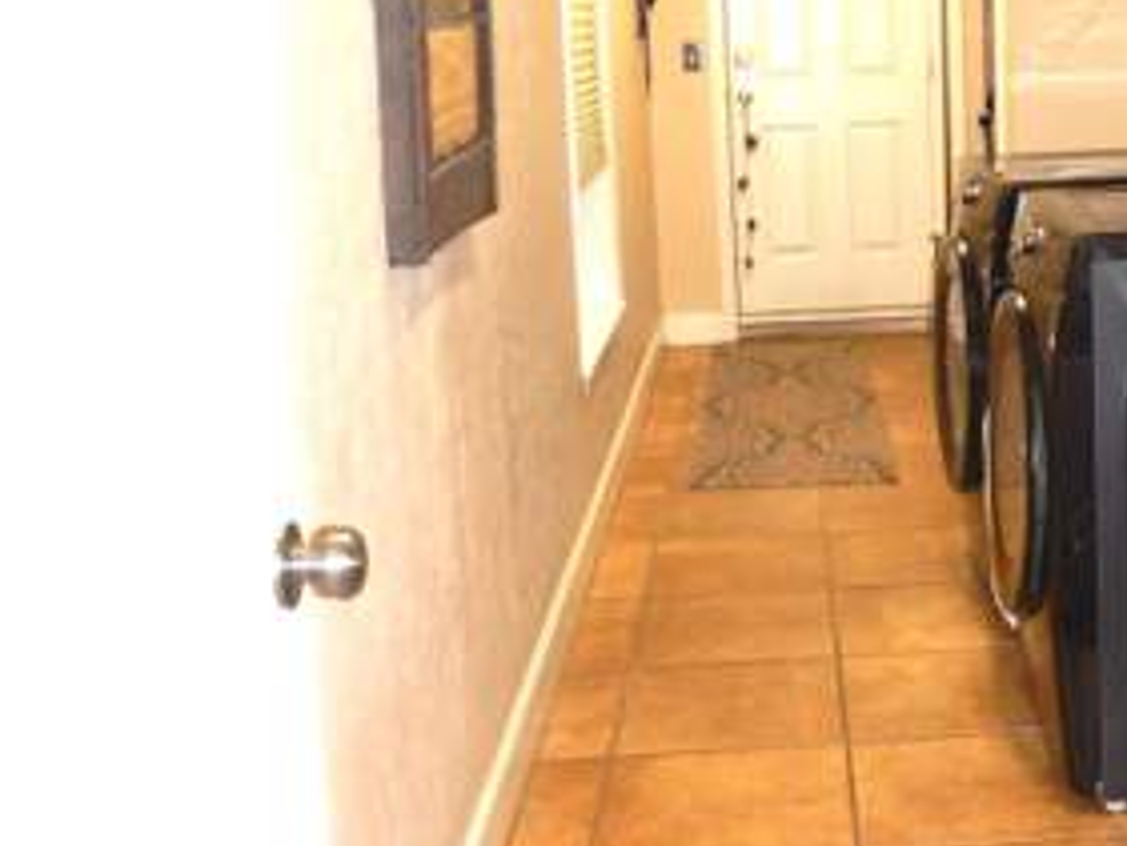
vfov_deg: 27.3
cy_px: 253
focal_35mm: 53
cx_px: 914
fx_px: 1726
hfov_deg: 34.9
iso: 250
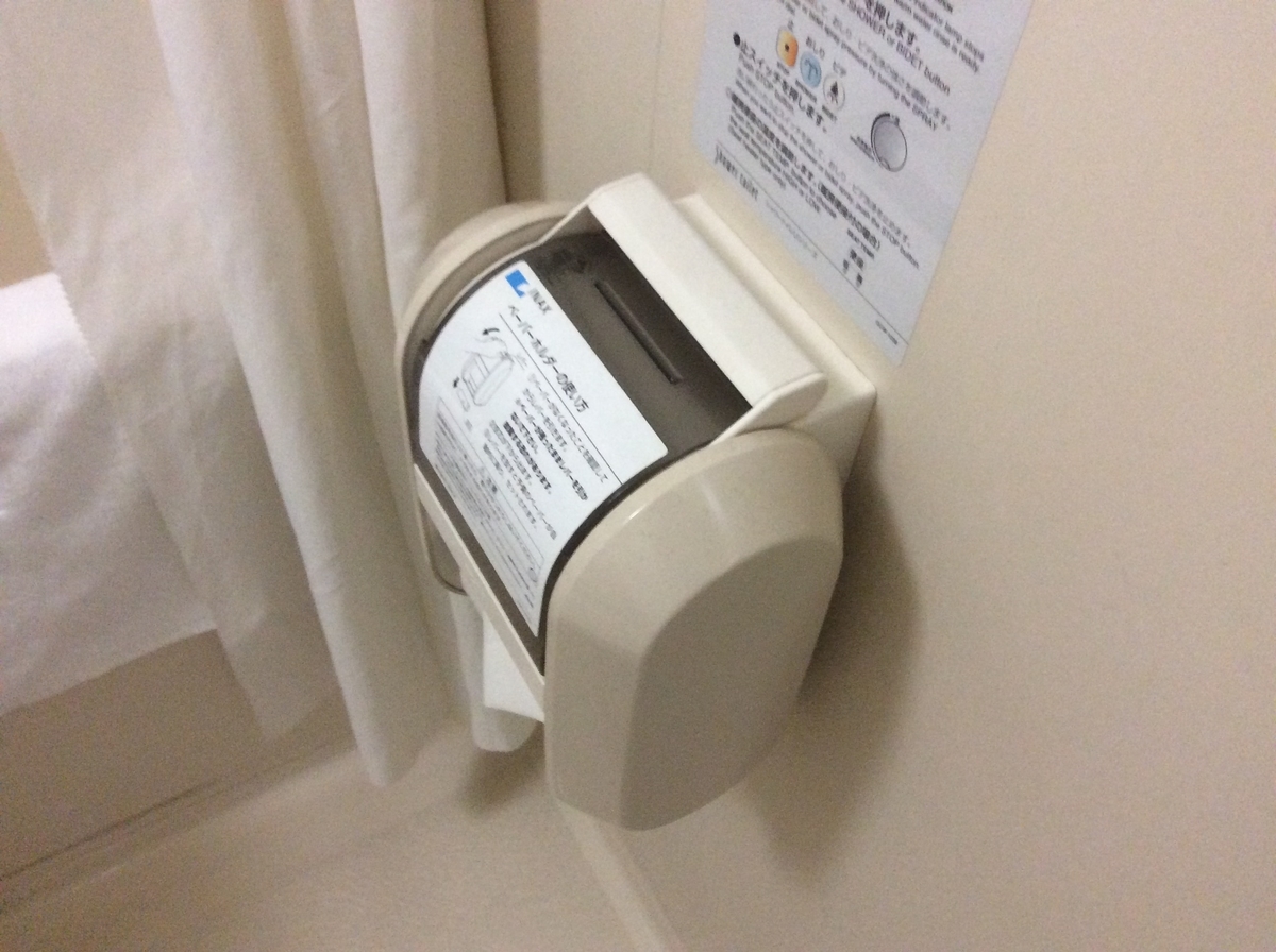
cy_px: 476
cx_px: 638
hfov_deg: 56.9
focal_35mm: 32
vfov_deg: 44.0
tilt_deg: -51.4
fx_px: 1178
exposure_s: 1/20
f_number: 2.4
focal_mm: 3.3
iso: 250
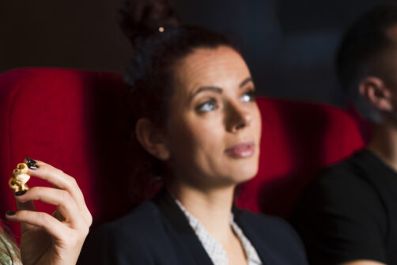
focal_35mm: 102
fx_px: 1125
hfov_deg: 19.7
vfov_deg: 13.4
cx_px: 51
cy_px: 220
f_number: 3.5
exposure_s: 1/160
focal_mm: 50
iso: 320
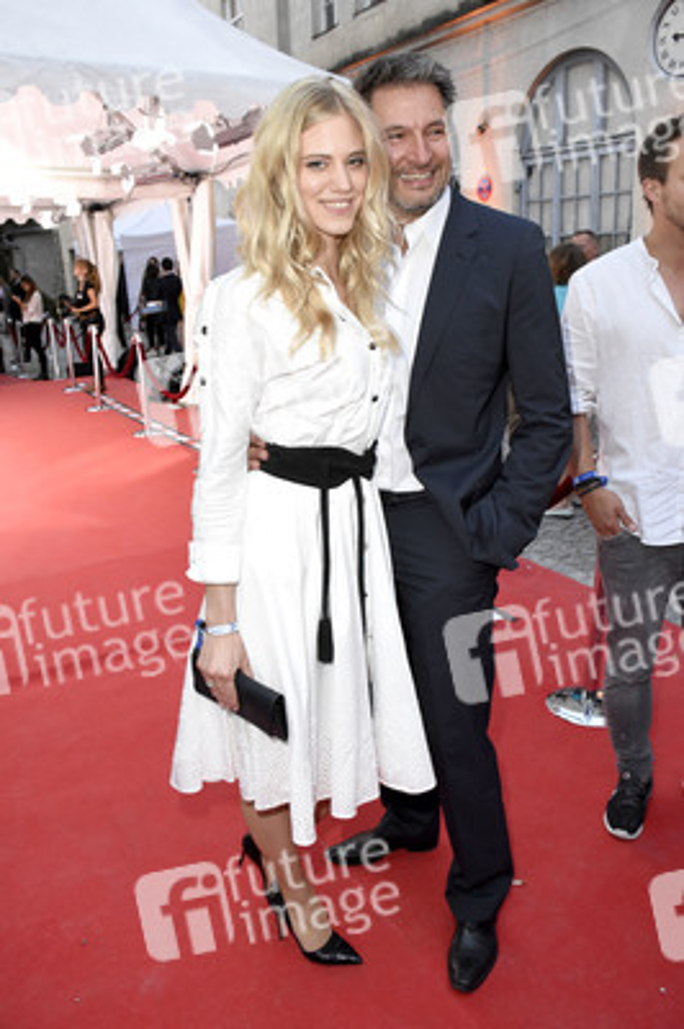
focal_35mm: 27
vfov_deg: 67.4
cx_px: 342
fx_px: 771
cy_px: 514
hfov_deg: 47.9
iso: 1600
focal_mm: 18
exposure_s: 1/60
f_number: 6.3
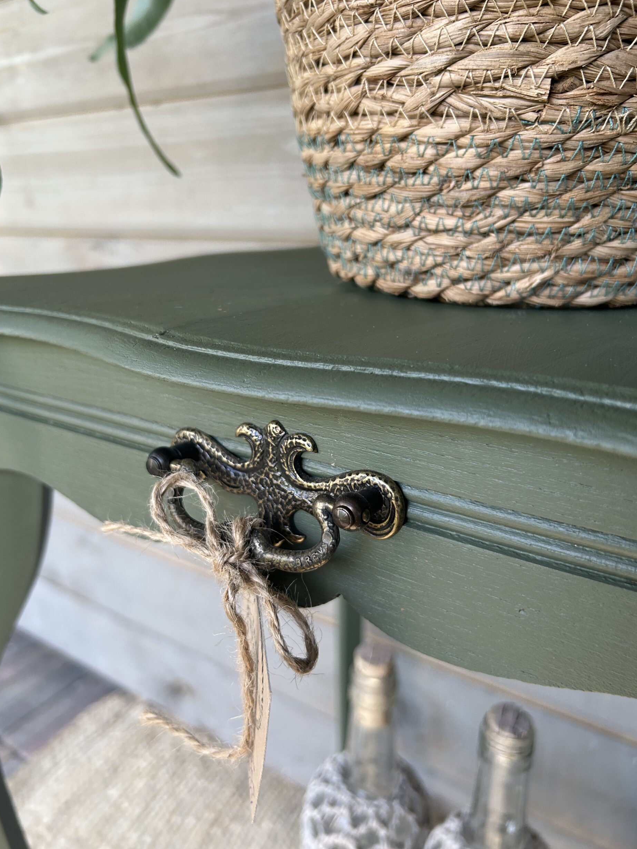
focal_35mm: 27
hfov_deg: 51.4
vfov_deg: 65.3
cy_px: 426
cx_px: 312
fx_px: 662
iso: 125
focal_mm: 5.7
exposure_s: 1/121
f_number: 1.5
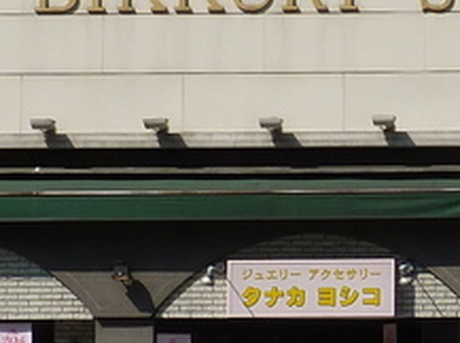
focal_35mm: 205
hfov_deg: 9.4
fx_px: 2720
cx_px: 649
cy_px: 142
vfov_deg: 7.2
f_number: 5
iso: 80
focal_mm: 6.1
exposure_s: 1/500
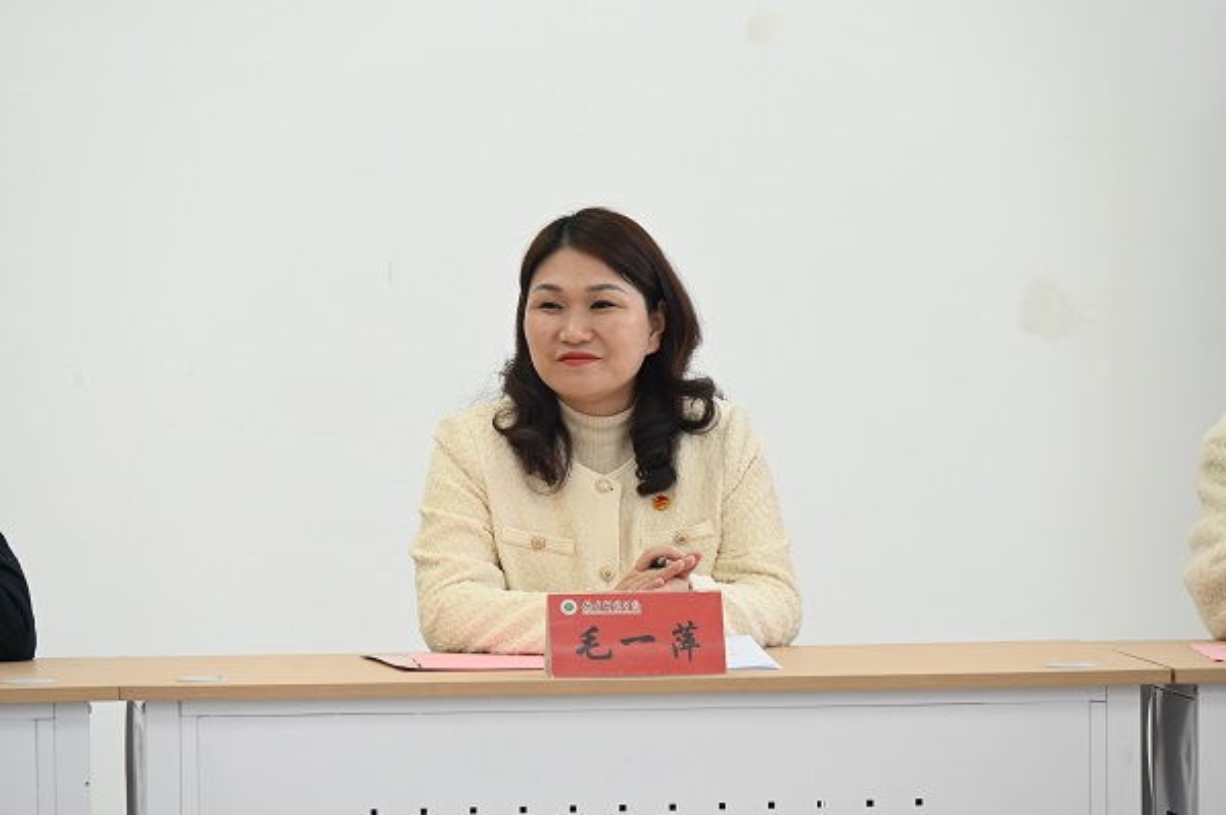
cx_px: 613
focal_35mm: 180
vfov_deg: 7.6
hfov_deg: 11.4
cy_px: 408
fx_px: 6125
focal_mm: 180
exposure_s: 1/250
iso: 3200
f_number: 6.3
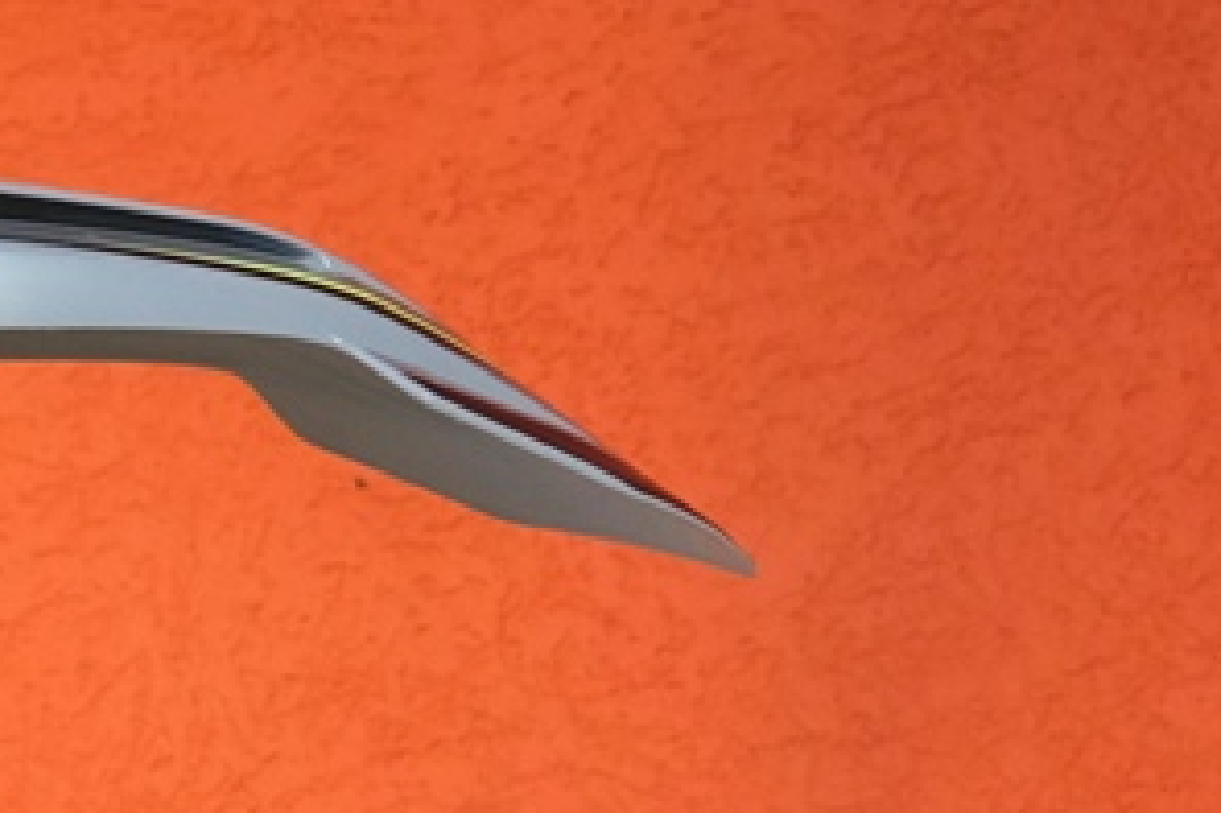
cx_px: -1708
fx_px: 8440
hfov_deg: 7.7
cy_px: 617
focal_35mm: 249
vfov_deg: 5.5
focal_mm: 30.8
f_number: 4
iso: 1250
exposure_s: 1/100
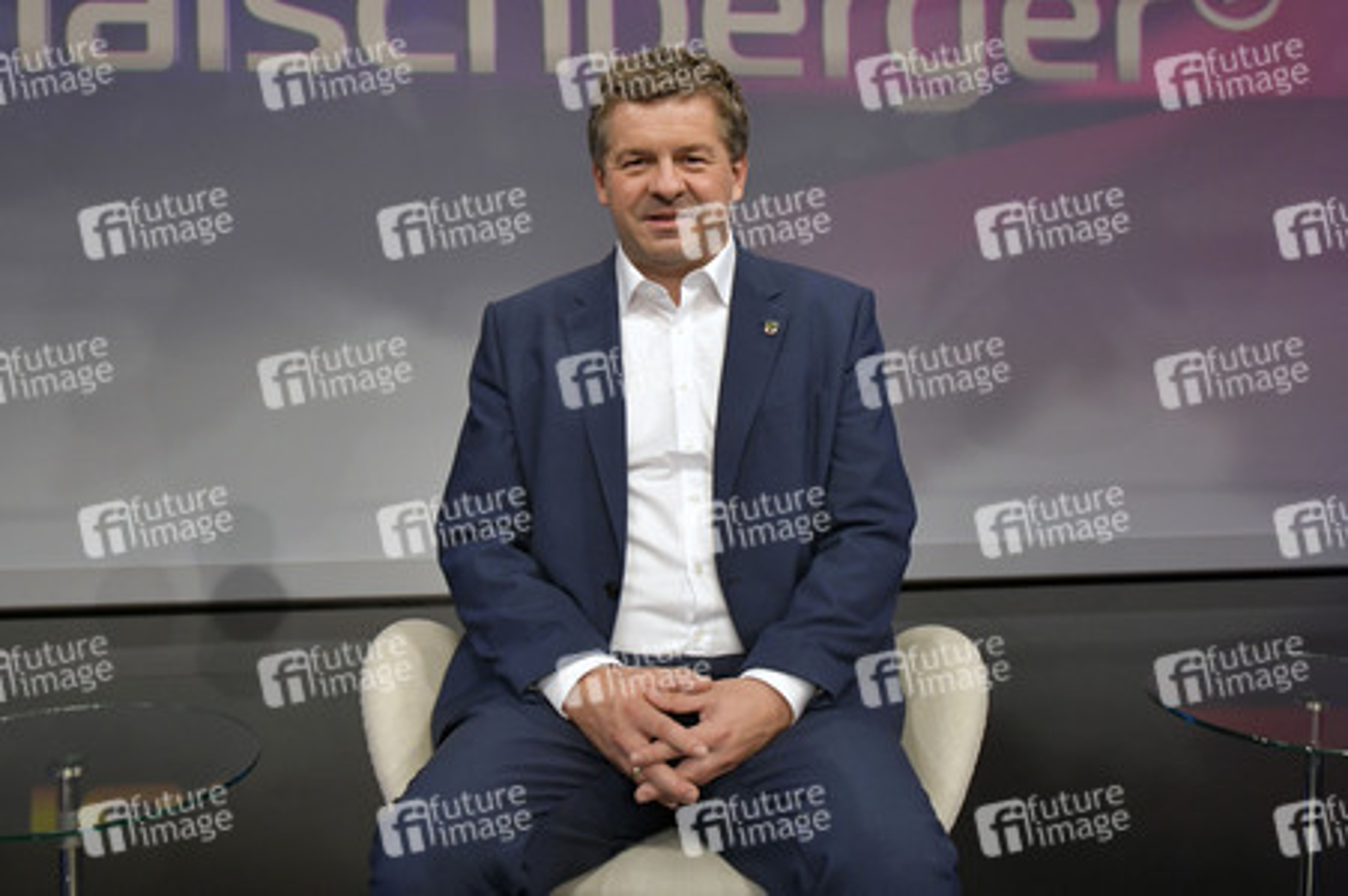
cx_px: 674
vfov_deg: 44.9
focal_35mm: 29
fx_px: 1085
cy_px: 448
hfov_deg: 63.7
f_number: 6.3
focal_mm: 29
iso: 2500
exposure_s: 1/200
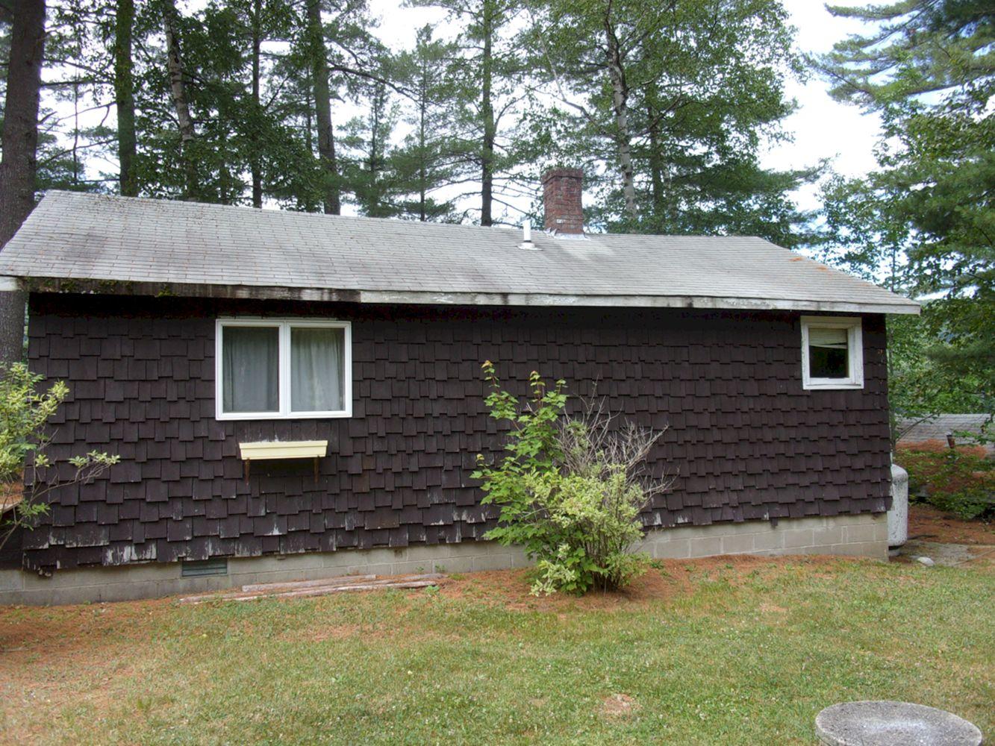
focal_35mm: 28
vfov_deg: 49.8
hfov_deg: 63.4
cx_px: 498
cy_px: 373
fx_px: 805
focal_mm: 5.1
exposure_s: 1/200
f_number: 3.9
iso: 80
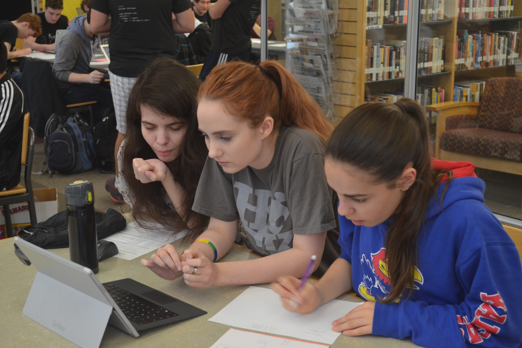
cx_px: 264
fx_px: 776
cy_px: 175
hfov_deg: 37.2
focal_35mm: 54
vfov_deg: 25.3
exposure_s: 1/30
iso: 1250
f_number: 5
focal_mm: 35
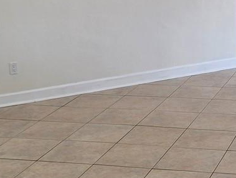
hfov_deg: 19.8
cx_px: 222
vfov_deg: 15.2
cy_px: 42
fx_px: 662
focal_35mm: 97
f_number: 1.4
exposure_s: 1/120
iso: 32
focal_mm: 6.5
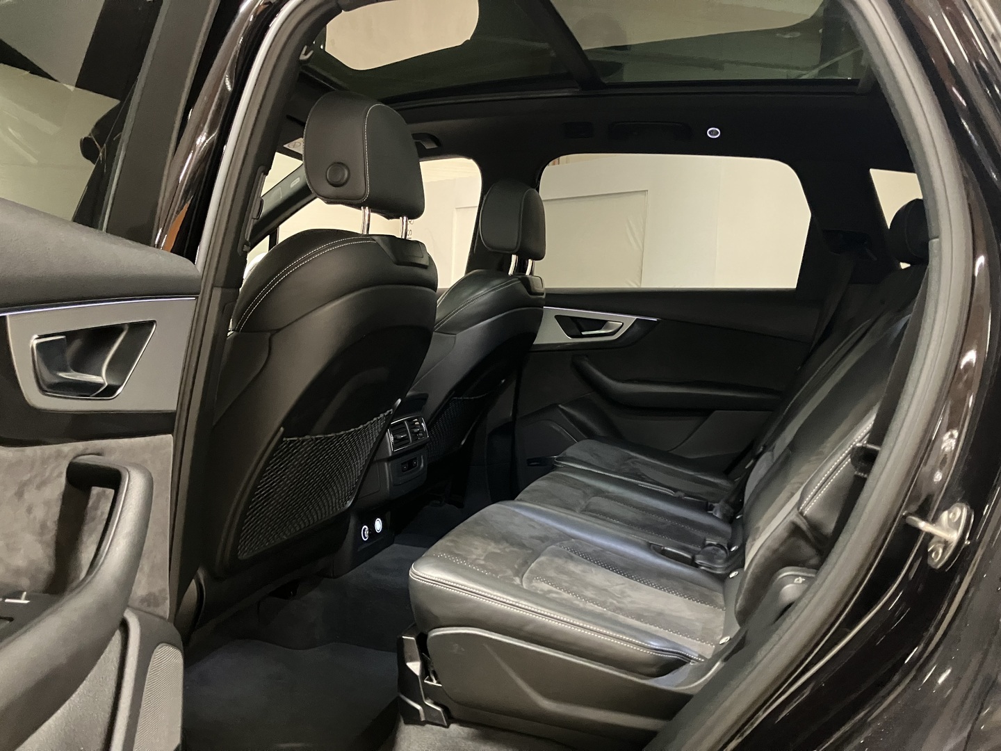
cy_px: 376
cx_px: 500
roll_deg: -3.7
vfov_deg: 49.7
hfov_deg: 63.4
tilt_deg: -4.6
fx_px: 810
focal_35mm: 28
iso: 640
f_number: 1.8
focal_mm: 3.99
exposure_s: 1/25
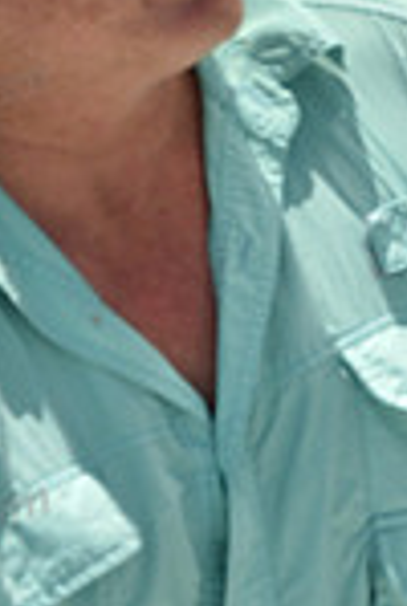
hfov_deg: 0.6
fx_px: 39328
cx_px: 263
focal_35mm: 2330
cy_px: 293
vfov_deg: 0.9
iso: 320
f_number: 5.6
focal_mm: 600
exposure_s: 1/3200
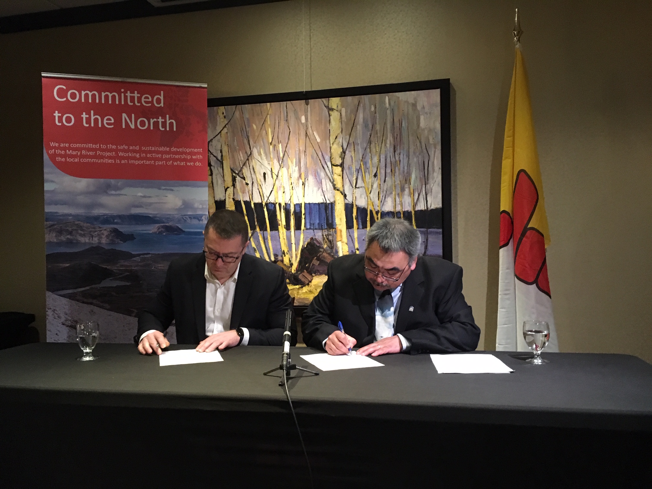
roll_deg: +1.6
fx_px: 546
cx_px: 326
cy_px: 244
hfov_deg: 61.7
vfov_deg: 48.2
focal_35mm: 29
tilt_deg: +1.3
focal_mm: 4.15
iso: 250
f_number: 2.2
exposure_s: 1/15
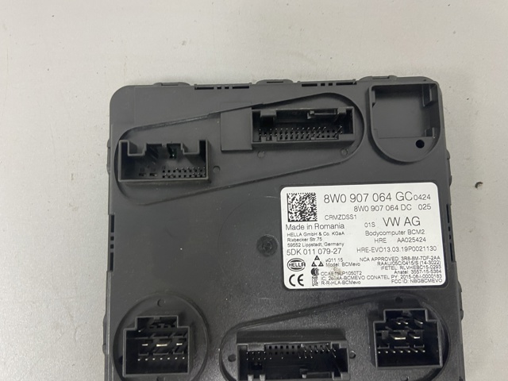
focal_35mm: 26
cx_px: 254
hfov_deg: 67.3
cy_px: 190
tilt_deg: -84.0
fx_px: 382
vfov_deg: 53.1
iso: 100
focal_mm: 4.25
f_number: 1.8
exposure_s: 1/50
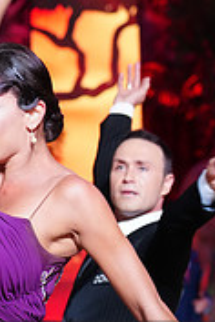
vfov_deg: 8.8
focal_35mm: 230
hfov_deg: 6.0
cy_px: 382
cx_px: 43
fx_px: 2060
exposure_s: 1/400
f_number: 3.5
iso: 4000
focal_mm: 70
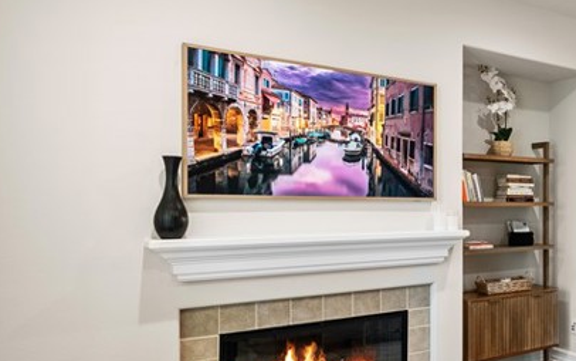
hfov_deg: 42.3
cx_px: 637
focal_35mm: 36
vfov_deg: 35.3
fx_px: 565
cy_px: 204
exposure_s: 1/3
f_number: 8
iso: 320
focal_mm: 14
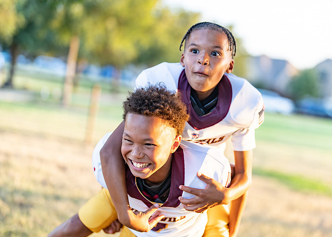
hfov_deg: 31.1
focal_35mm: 63
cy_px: 105
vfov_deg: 22.5
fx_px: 594
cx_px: 212
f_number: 1.2
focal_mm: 50
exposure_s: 1/500
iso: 100
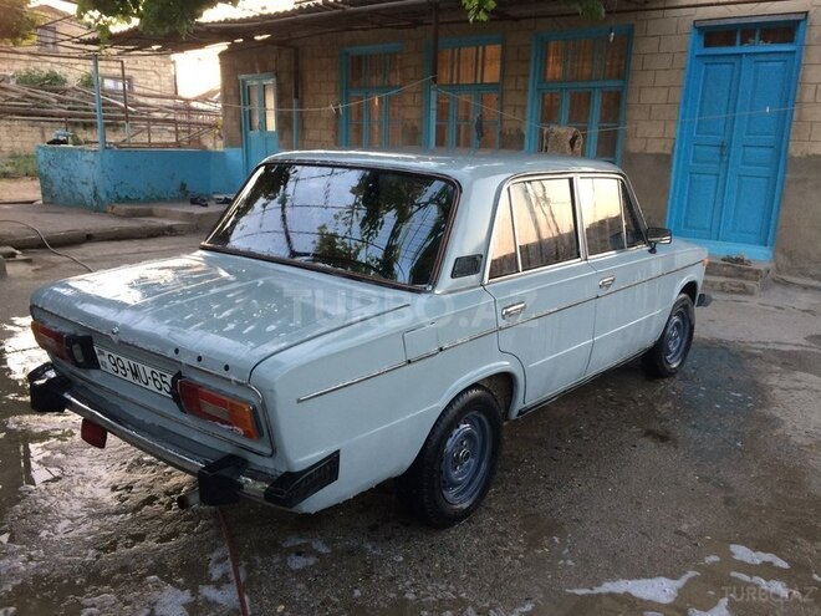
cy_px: 308
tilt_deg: -13.4
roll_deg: -2.1
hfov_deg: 61.7
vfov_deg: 48.2
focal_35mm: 29
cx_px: 410
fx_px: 688
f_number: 2.2
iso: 64
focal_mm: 4.15
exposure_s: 1/33
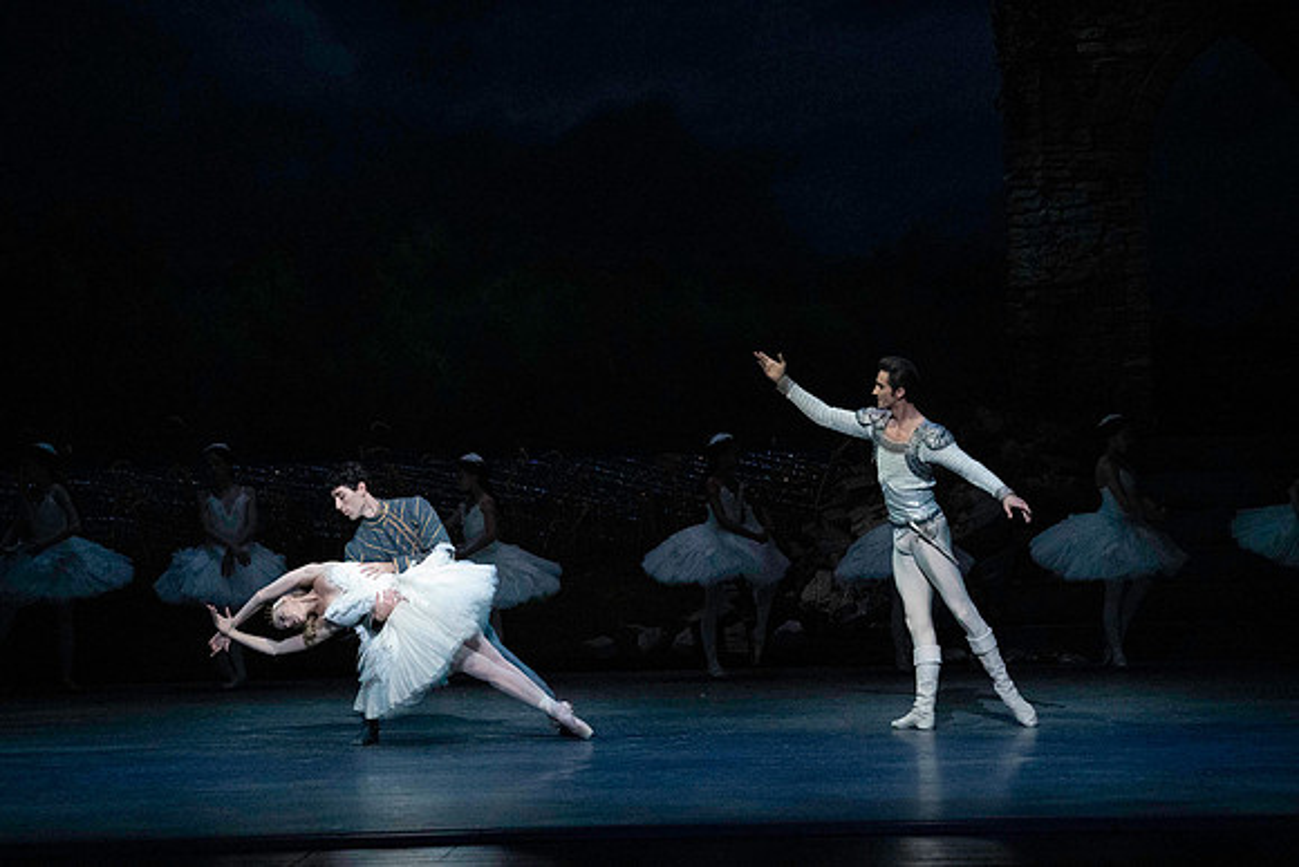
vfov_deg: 9.3
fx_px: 5305
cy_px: 434
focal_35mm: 147
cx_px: 650
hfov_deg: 14.0
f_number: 5
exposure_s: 1/400
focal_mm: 147
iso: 25600
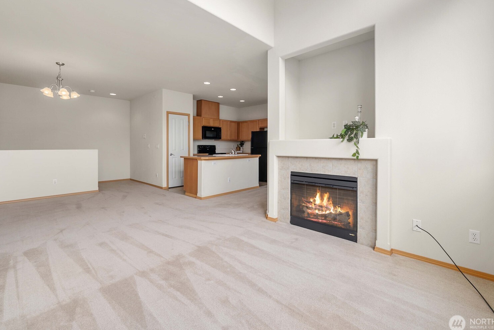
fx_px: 220
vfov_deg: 73.6
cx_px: 248
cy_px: 148
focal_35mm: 16
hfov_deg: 96.7
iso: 1000
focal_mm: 14
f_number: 7.1
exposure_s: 1/30
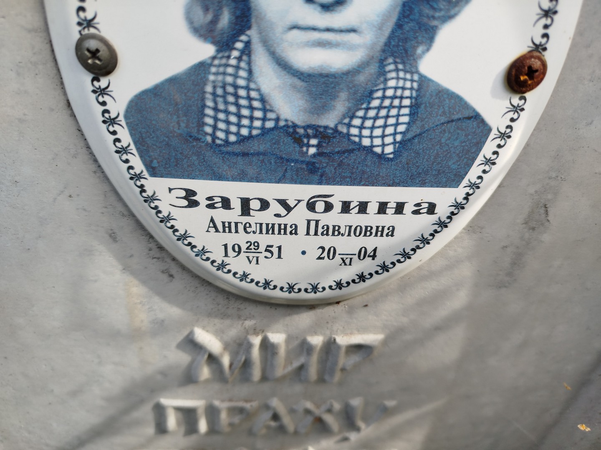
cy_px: 225
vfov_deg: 56.8
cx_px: 300
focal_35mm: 24
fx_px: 417
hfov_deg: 71.6
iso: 50
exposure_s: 1/128
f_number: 1.7
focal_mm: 5.31
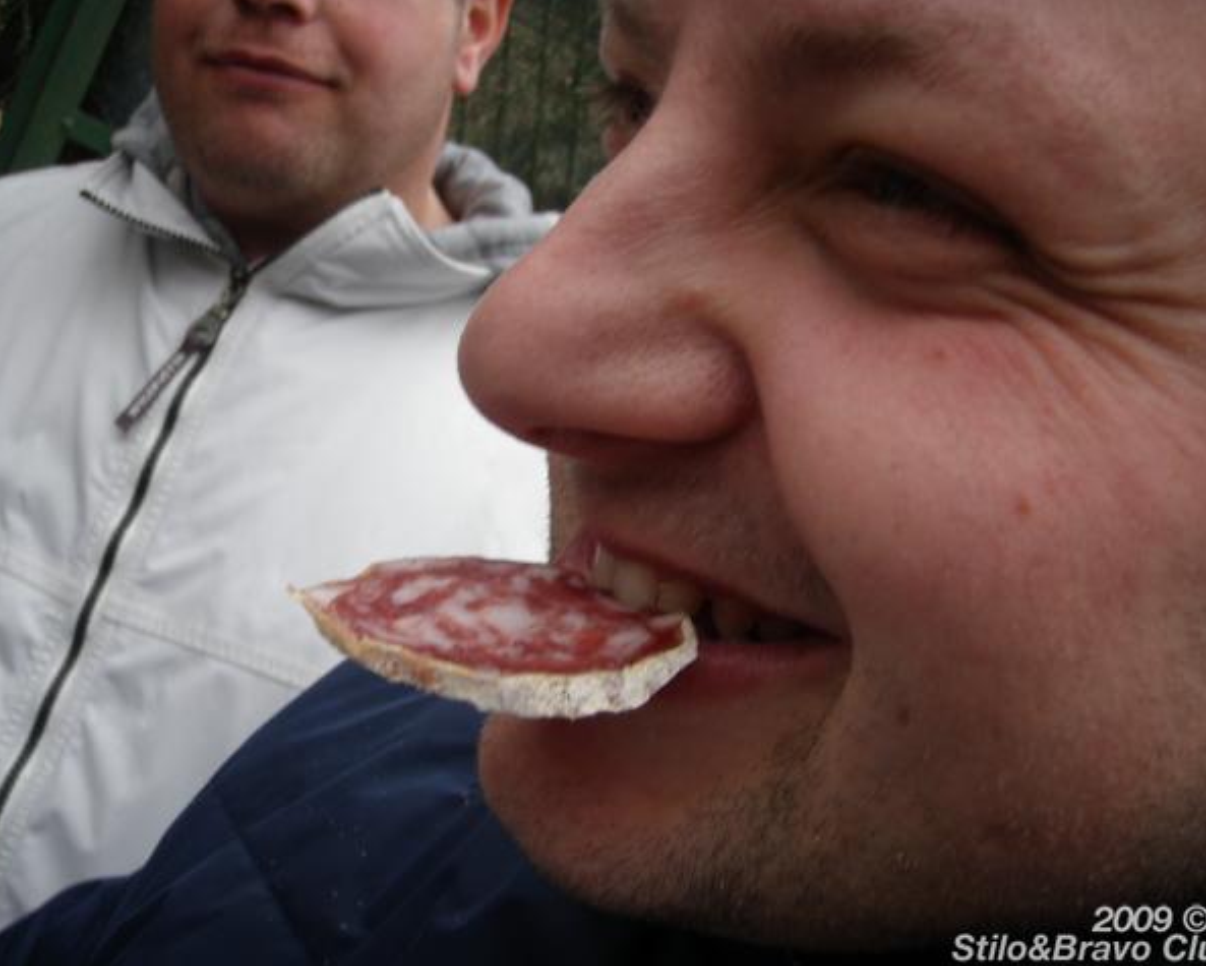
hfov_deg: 45.8
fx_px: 1428
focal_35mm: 40
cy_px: 482
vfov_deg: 37.4
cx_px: 598
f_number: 3.5
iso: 50
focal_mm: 6.7
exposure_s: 1/100
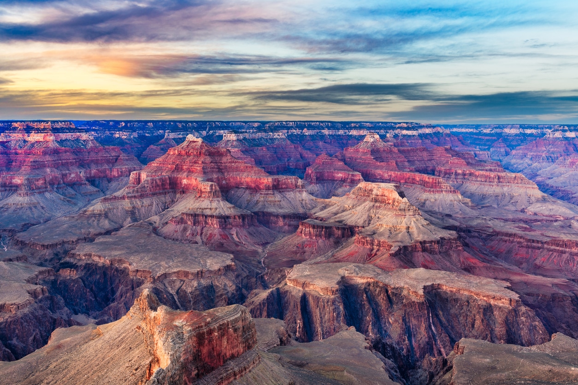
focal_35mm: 35
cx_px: 289
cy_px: 192
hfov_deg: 54.4
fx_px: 562
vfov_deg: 37.9
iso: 64
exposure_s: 1/1.25
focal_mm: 35
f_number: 11
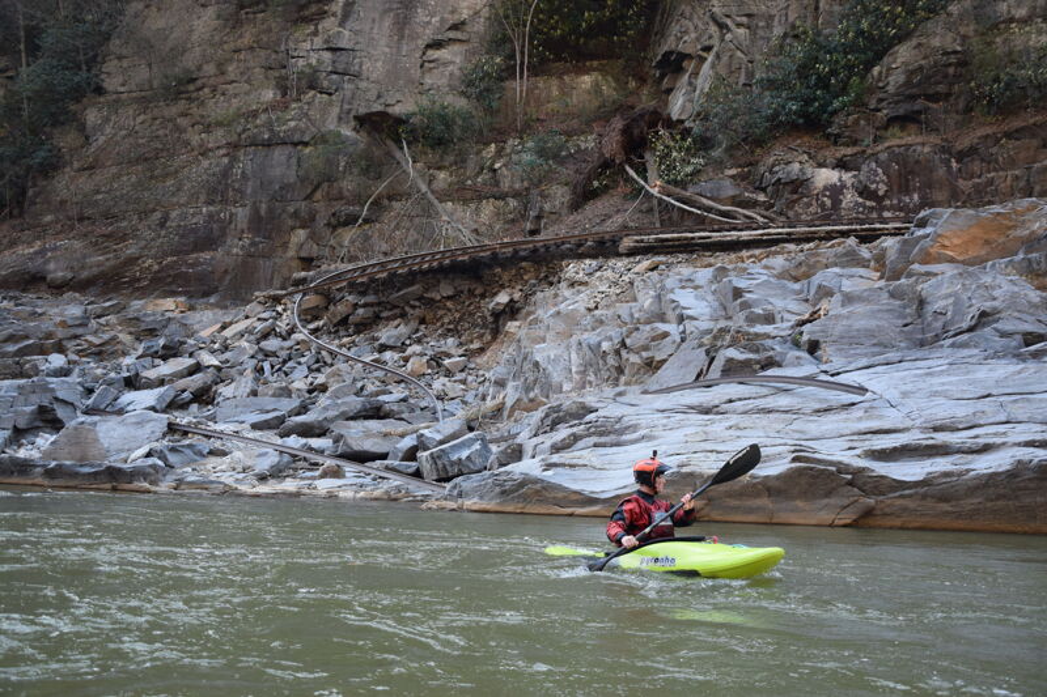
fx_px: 916
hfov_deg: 59.5
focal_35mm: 32
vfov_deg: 41.7
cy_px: 348
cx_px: 524
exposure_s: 1/500
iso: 900
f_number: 3.8
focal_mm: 21
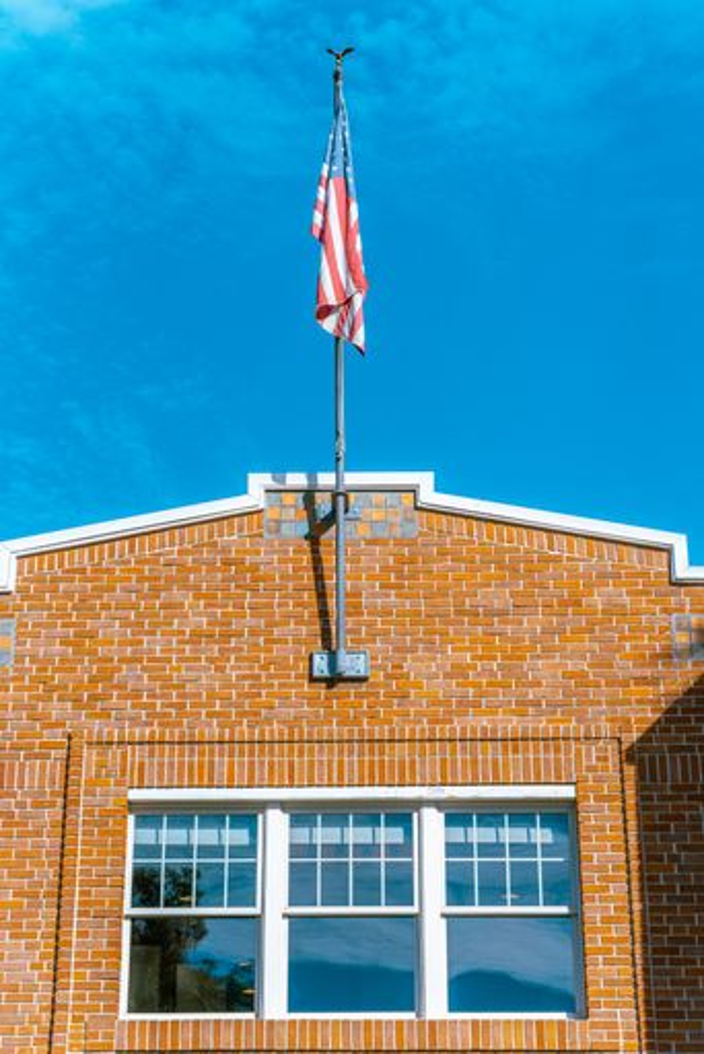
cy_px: 527
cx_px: 352
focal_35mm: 70
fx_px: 2050
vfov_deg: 28.8
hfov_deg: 19.5
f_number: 5.6
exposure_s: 1/6400
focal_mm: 70
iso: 320
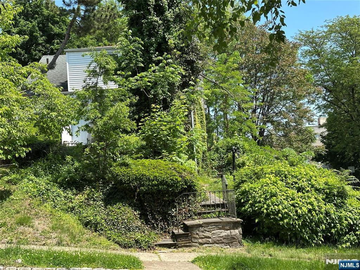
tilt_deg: +5.6
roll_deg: +4.0
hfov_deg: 39.7
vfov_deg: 30.3
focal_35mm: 48
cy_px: 135
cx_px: 180
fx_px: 499
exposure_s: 1/1565
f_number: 1.78
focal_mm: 6.86
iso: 64
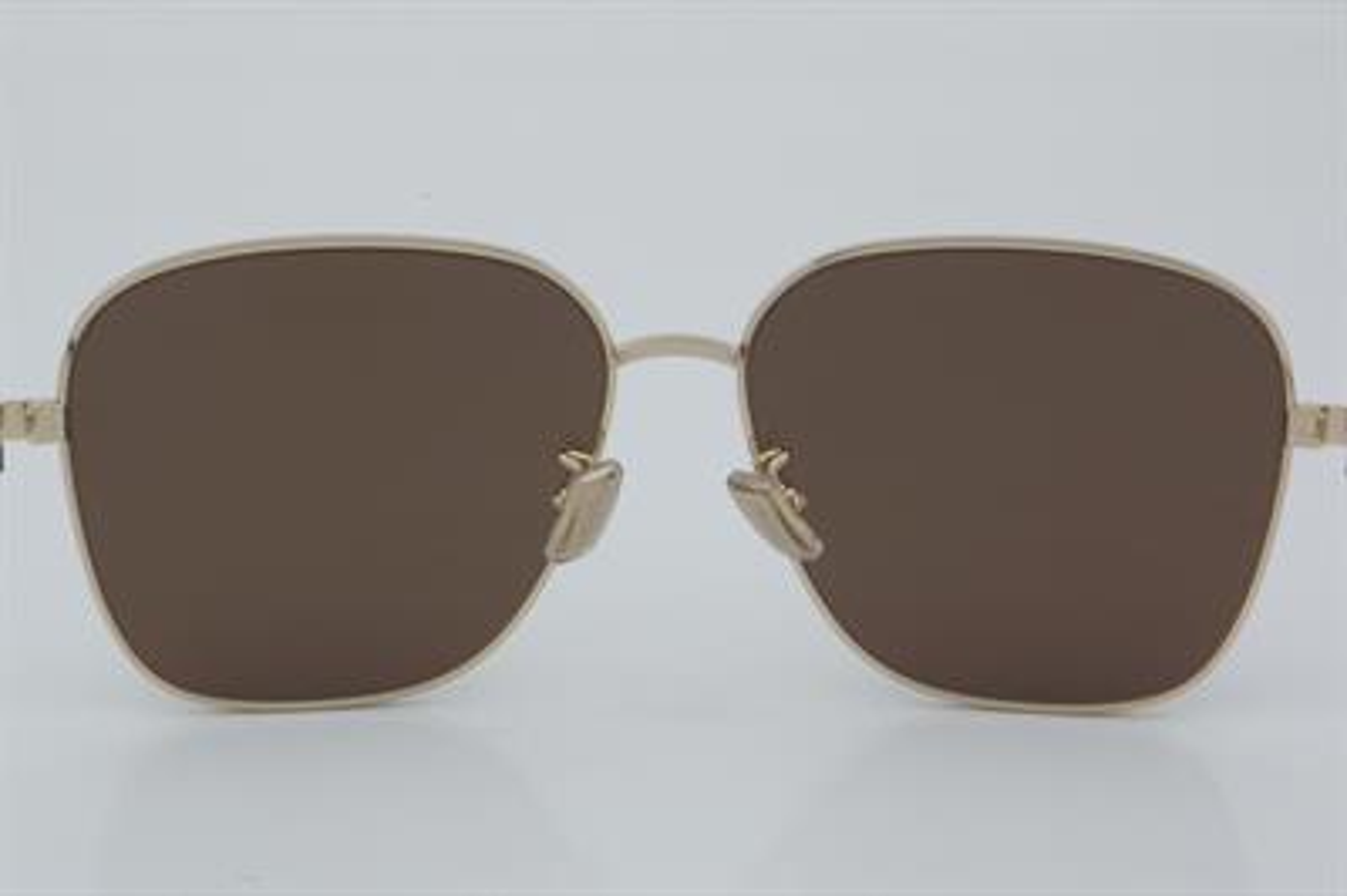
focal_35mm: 82
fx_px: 3084
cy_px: 448
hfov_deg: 24.6
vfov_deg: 16.5
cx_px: 674
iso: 100
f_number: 32
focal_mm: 55
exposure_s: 1/3
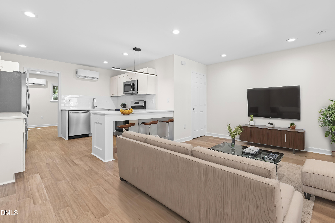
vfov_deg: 73.7
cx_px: 168
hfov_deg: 96.7
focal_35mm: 16
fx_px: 149
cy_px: 112
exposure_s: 1/6
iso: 400
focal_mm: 16
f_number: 8
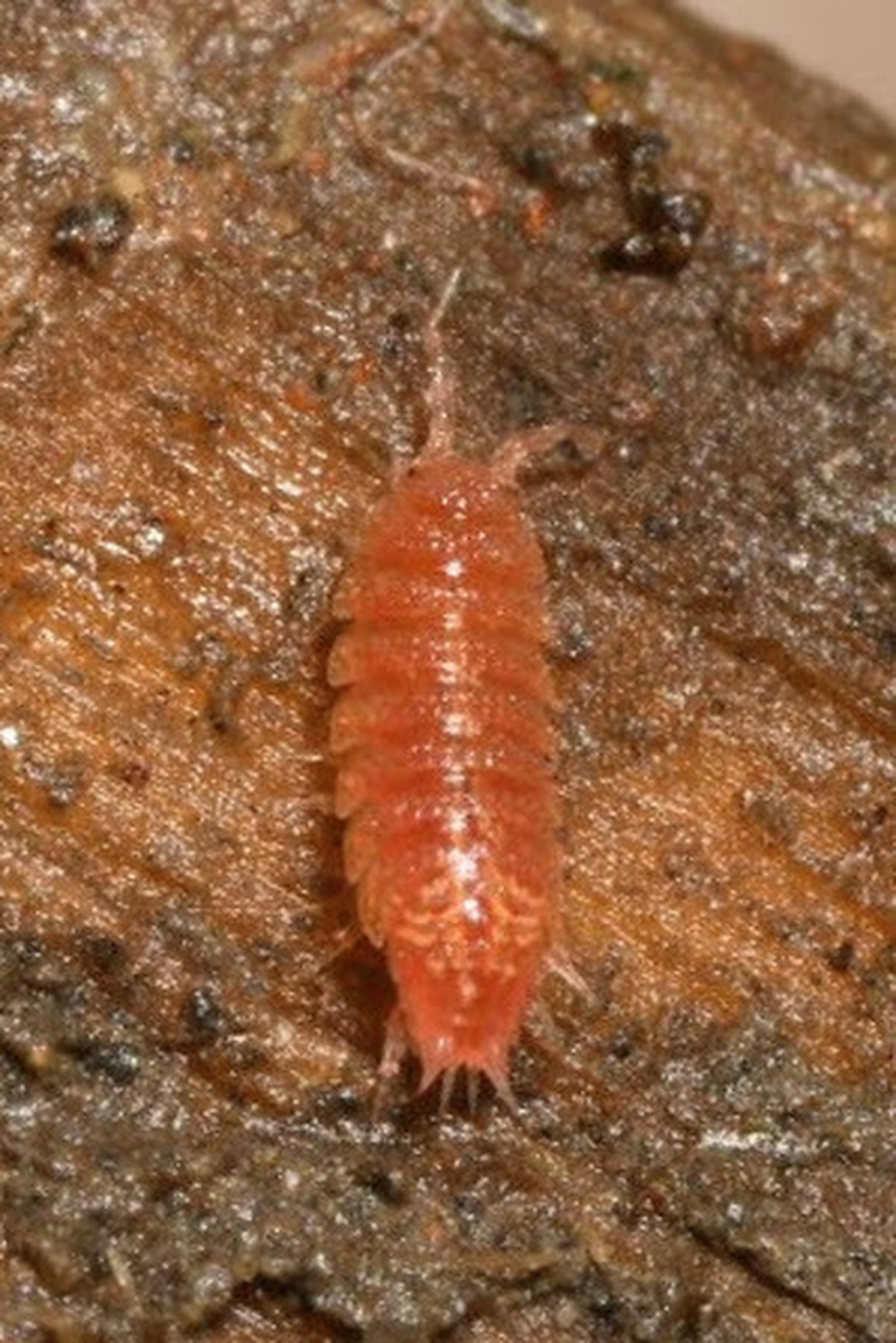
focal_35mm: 158
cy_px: 672
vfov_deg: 13.0
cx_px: 448
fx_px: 5876
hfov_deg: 8.7
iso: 100
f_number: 32
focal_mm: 105
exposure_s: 1/60
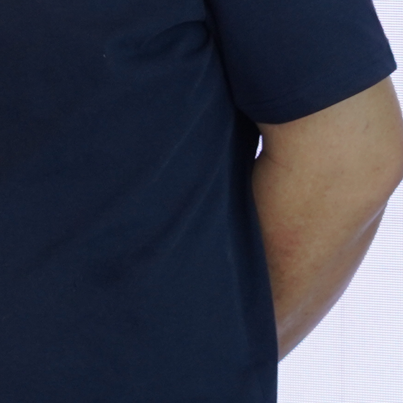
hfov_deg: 5.1
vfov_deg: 5.4
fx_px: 4241
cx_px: -854
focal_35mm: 322
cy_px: -316
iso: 250
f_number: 4
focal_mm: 55
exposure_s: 1/60
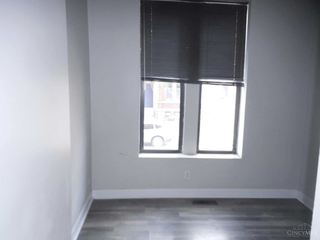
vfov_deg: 54.9
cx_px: 160
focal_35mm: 25
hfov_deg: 69.4
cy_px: 120
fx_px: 231
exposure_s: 1/30
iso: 360
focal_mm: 4.5
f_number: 3.7
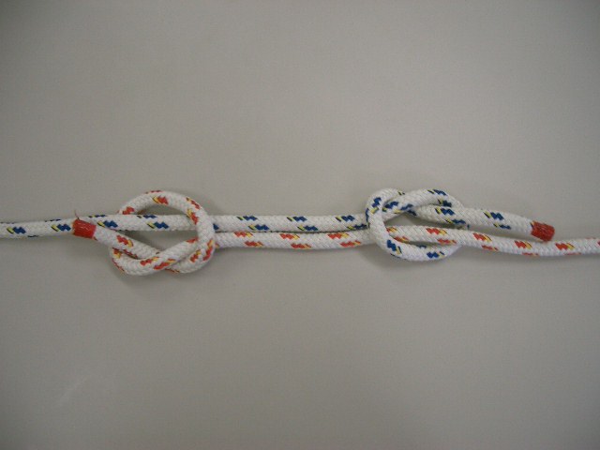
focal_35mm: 35
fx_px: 607
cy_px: 225
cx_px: 300
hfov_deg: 52.6
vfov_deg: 40.7
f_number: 2.6
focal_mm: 5.8
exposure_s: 1/60
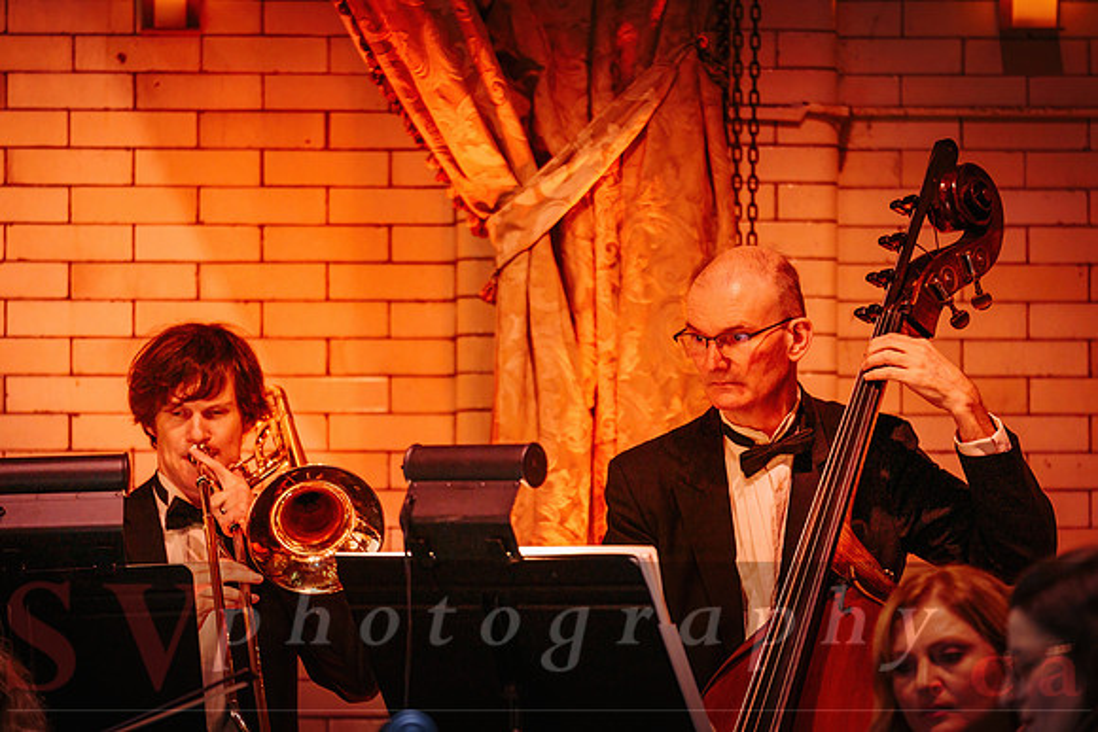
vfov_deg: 6.3
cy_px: 336
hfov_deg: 9.4
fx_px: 6676
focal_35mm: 219
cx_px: 545
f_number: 2.8
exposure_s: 1/60
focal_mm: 198
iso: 1000
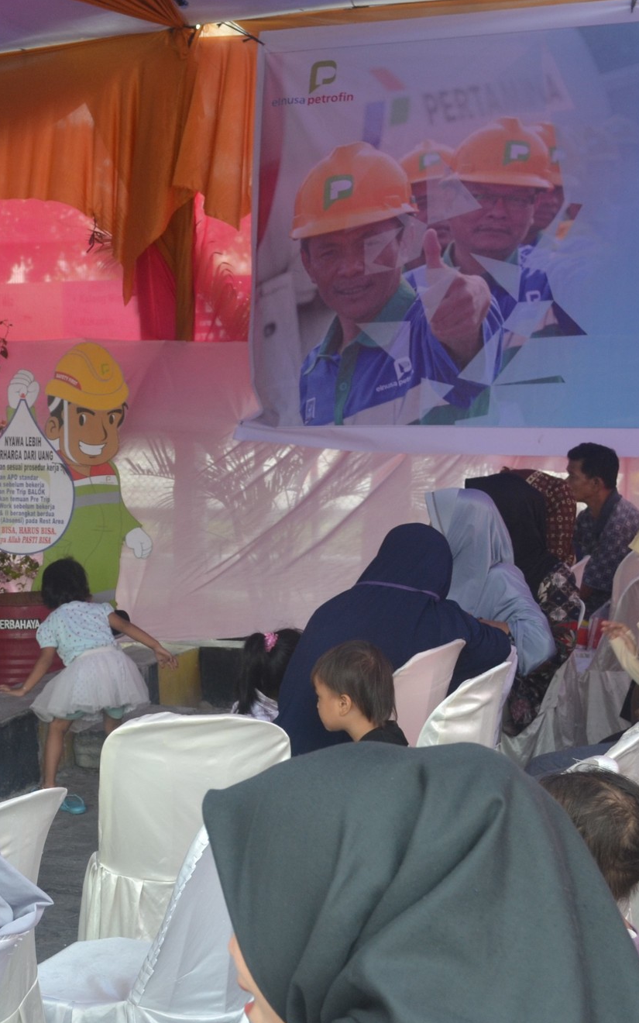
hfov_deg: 20.9
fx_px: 1700
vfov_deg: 33.5
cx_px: 67
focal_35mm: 61
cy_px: 537
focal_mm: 24
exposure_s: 1/125
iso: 360
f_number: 5.6
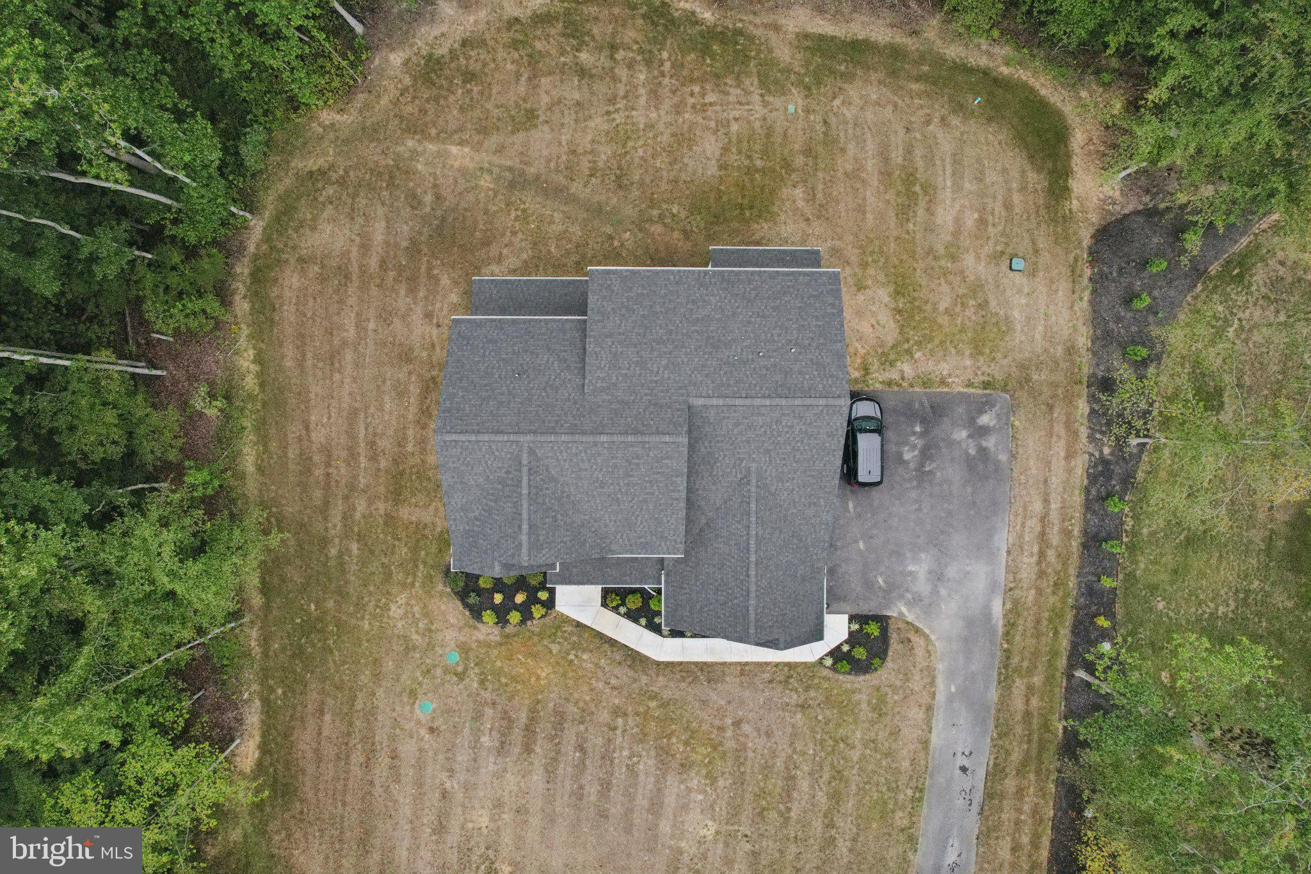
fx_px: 801
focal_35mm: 22
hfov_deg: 78.6
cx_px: 656
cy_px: 437
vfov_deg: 57.2
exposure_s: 1/3200
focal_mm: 8.38
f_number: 2.8
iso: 400
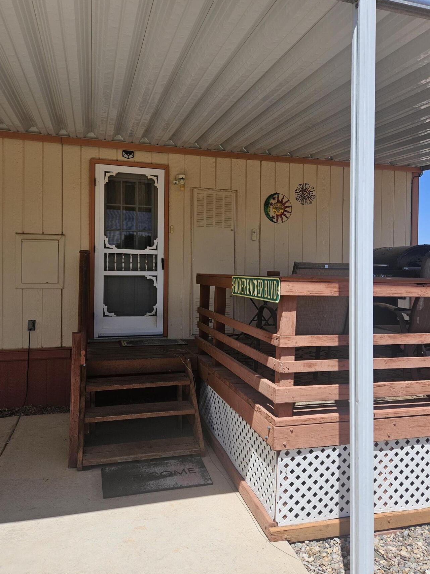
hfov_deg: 51.3
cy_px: 276
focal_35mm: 27
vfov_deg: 65.3
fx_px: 447
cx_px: 225
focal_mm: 5.4
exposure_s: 1/1864
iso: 25
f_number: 1.8
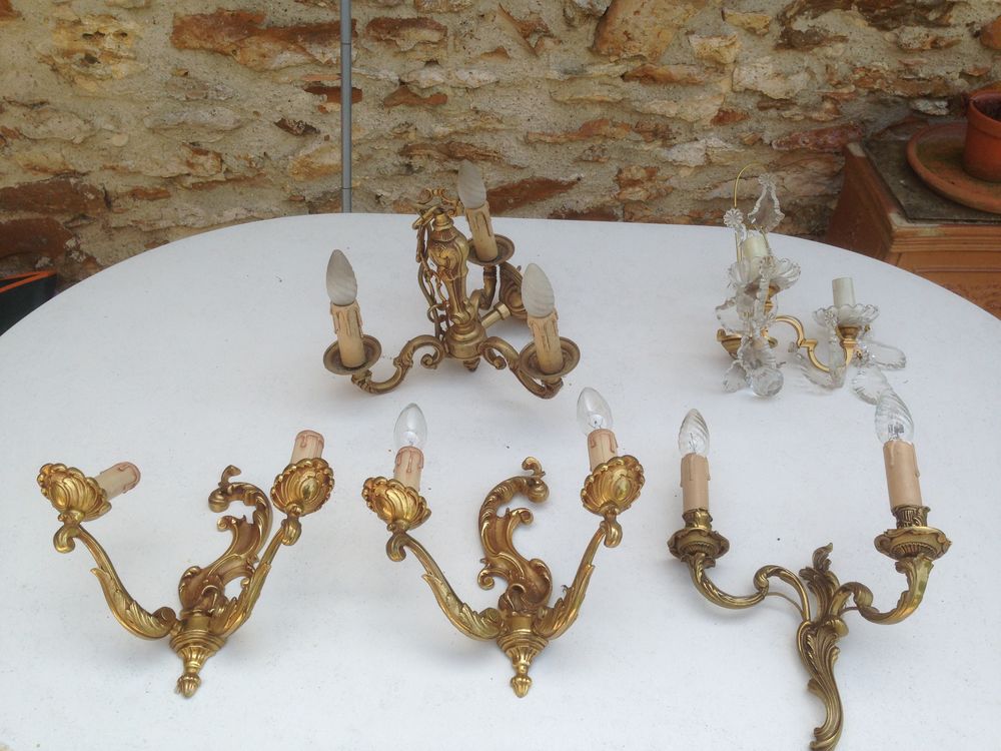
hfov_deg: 55.4
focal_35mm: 33
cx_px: 500
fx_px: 954
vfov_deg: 42.9
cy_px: 376
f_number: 2.4
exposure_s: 1/602
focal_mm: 4.12
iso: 50
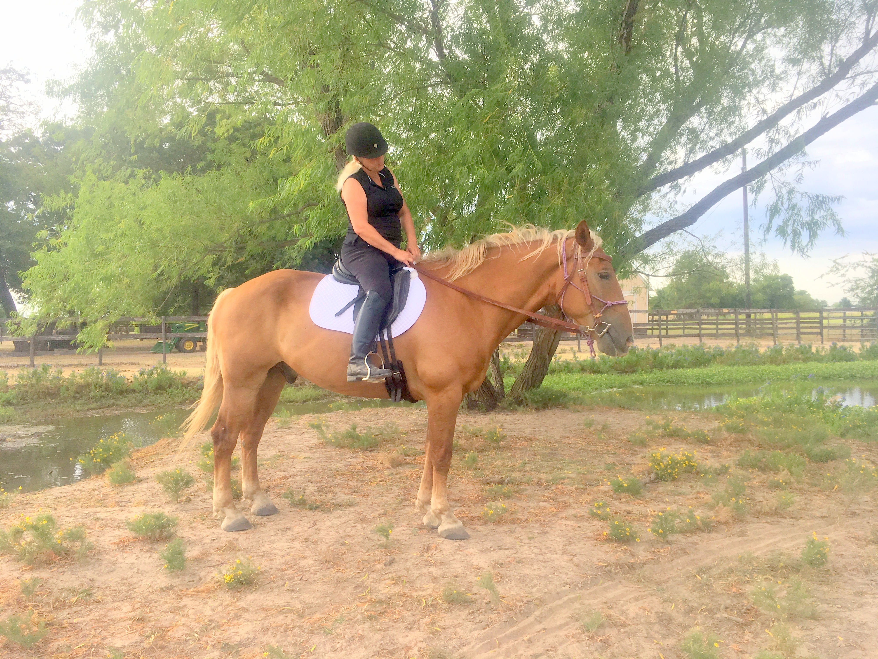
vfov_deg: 48.2
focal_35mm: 29
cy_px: 330
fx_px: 736
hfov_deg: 61.7
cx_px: 439
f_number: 2.2
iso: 25
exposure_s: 1/430
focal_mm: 4.15
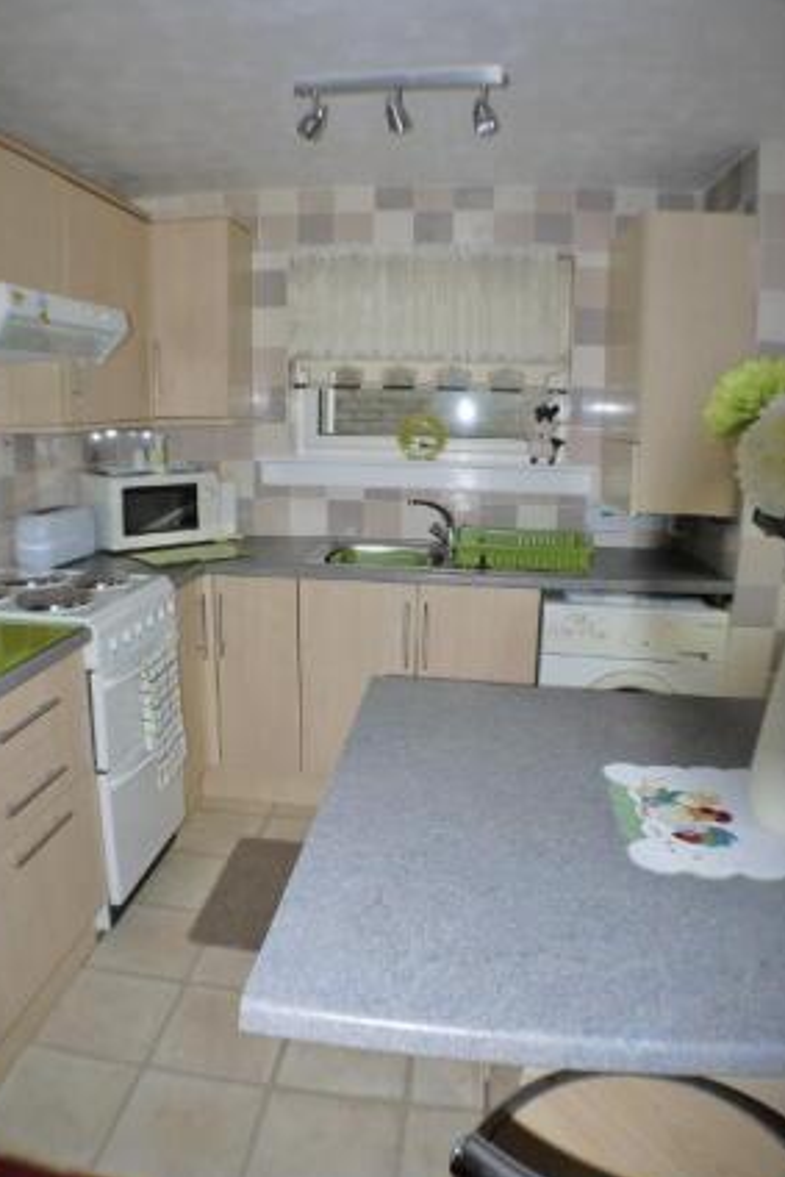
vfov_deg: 61.9
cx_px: 372
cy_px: 579
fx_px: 980
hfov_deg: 43.6
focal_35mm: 30
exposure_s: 1/125
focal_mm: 14
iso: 160
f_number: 3.5
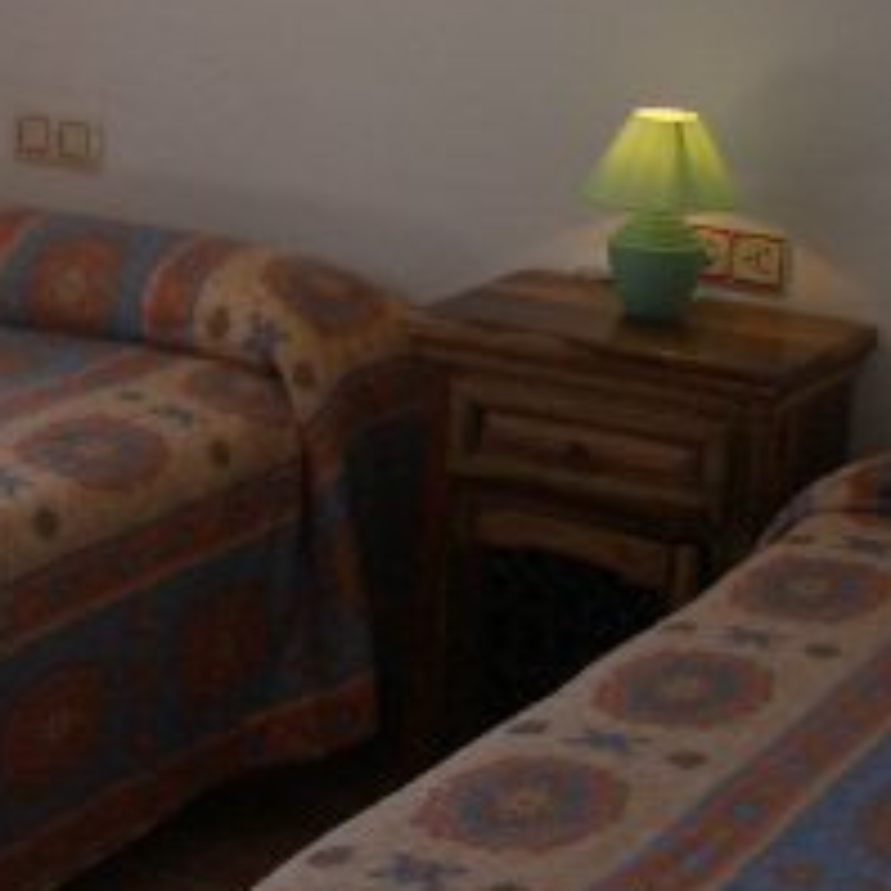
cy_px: 86
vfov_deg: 17.1
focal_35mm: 100
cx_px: -166
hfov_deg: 16.7
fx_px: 2912
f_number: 2.6
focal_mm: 5.8
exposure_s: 1/125
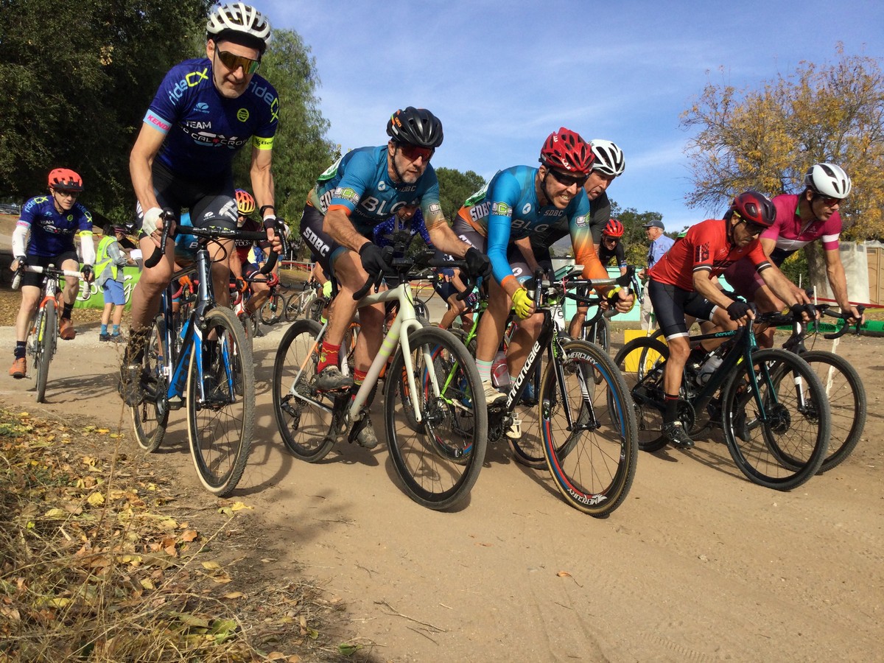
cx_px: 442
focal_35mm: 31
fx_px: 792
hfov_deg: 58.4
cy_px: 332
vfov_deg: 45.4
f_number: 2.4
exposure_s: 1/1181
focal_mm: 3.3
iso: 25
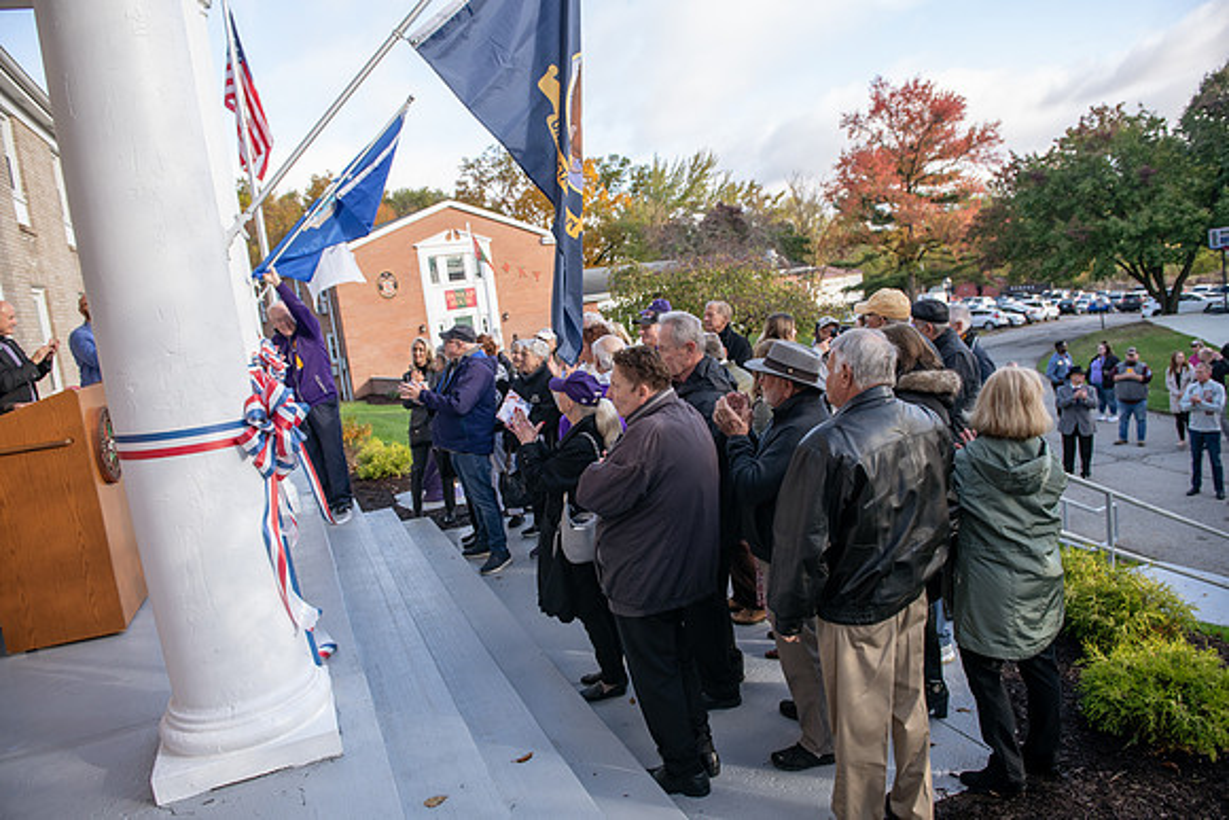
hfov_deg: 73.7
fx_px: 819
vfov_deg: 53.2
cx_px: 614
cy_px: 410
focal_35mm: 24
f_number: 4
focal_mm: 24
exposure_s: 1/250
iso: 160
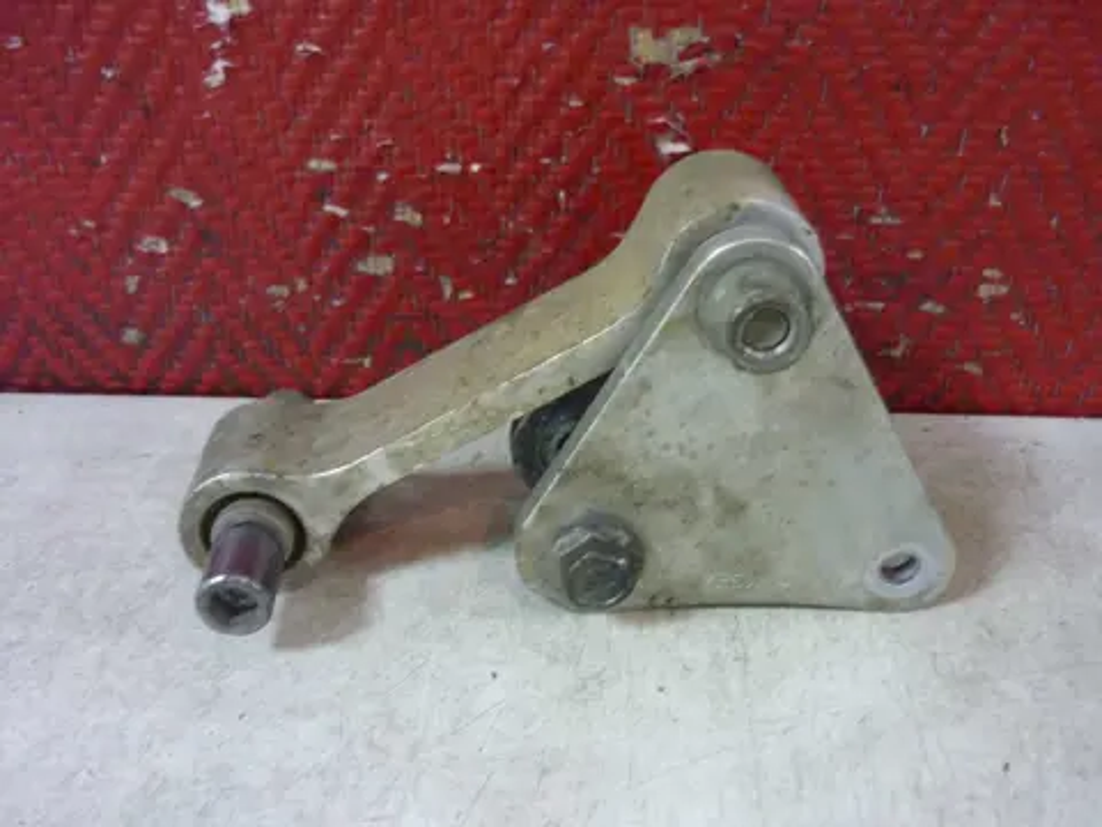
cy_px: 414
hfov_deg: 55.4
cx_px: 551
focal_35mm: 33
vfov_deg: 42.9
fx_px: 1051
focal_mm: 5.5
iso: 400
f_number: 2.8
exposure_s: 1/8
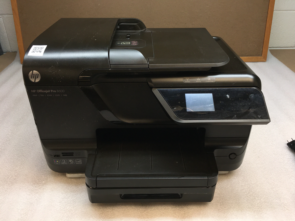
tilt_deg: -31.3
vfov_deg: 48.2
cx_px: 148
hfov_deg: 61.7
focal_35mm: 29
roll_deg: +1.4
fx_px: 247
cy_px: 110
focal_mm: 4.15
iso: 40
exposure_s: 1/120
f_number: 2.2
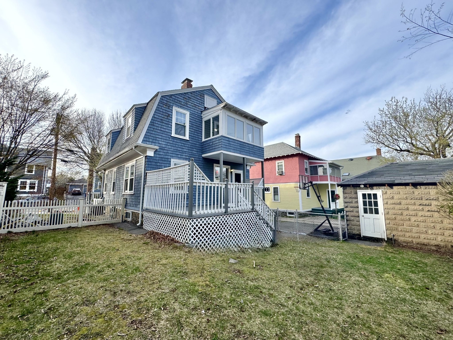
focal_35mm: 14
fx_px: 183
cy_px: 170
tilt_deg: +8.9
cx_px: 226
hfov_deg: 102.1
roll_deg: +0.1
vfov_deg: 85.7
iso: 40
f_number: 2.2
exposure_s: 1/610
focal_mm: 2.22
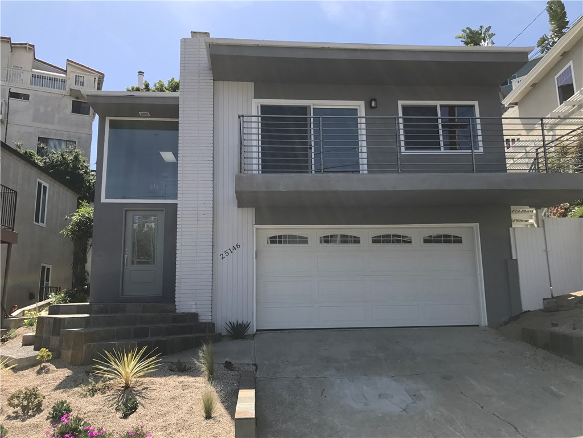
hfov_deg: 63.4
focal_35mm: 28
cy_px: 219
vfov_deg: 49.7
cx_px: 292
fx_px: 472
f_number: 1.8
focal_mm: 3.99
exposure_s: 1/1408
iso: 20
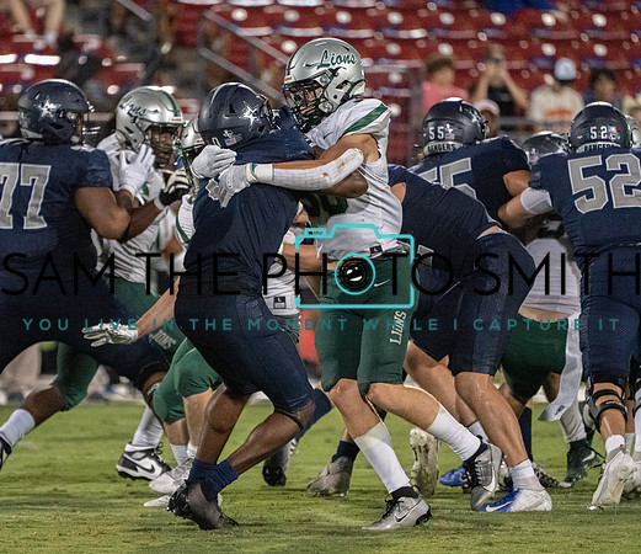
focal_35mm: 550
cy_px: 311
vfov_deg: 2.9
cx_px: 278
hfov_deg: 3.4
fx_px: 10758
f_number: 5.6
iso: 10000
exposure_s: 1/1000
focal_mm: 400
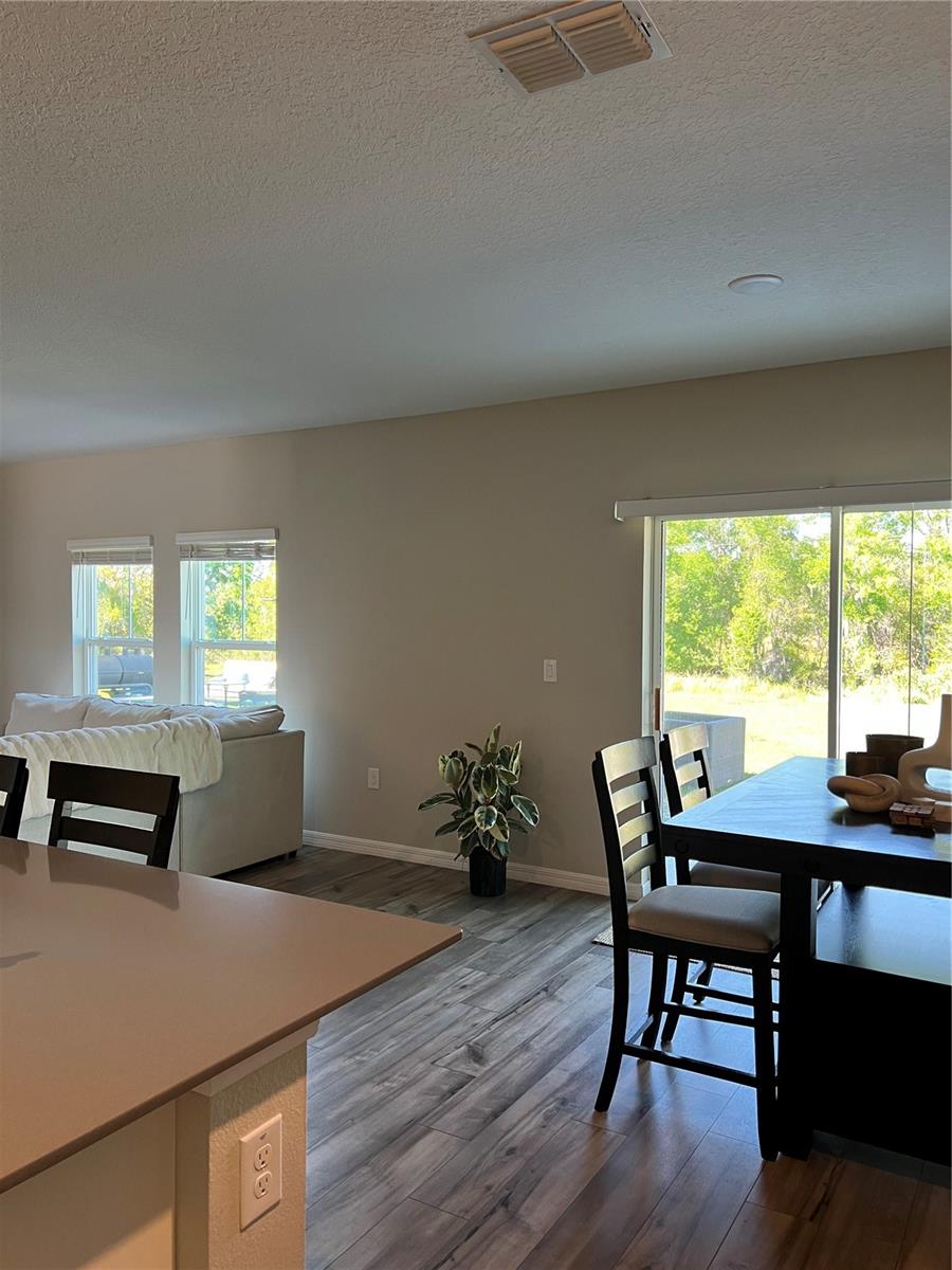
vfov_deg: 67.3
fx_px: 953
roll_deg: +0.0
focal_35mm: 26
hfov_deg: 53.1
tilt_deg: -1.7
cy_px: 635
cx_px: 476
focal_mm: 5.7
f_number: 1.5
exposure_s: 1/60
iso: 100
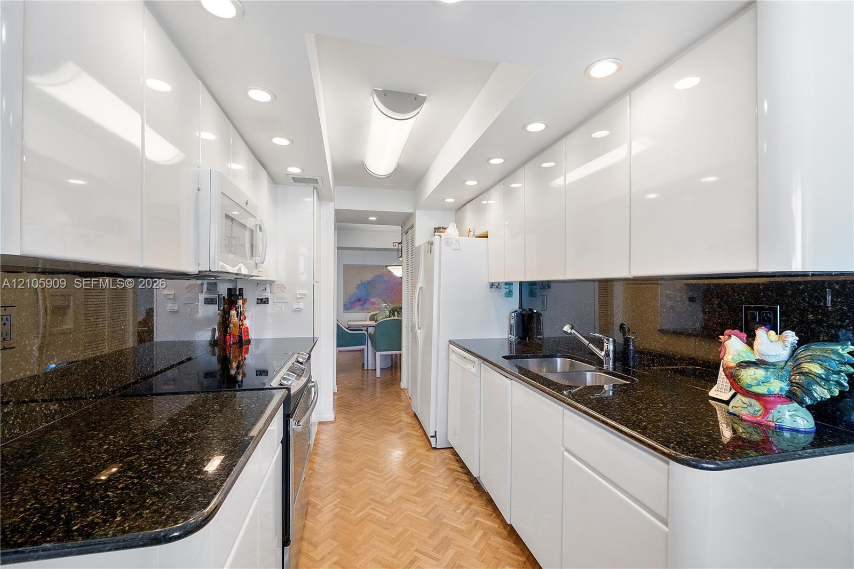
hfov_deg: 100.4
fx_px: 356
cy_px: 284
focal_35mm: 15
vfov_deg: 77.3
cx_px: 427
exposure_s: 1/40
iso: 500
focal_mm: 10
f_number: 8
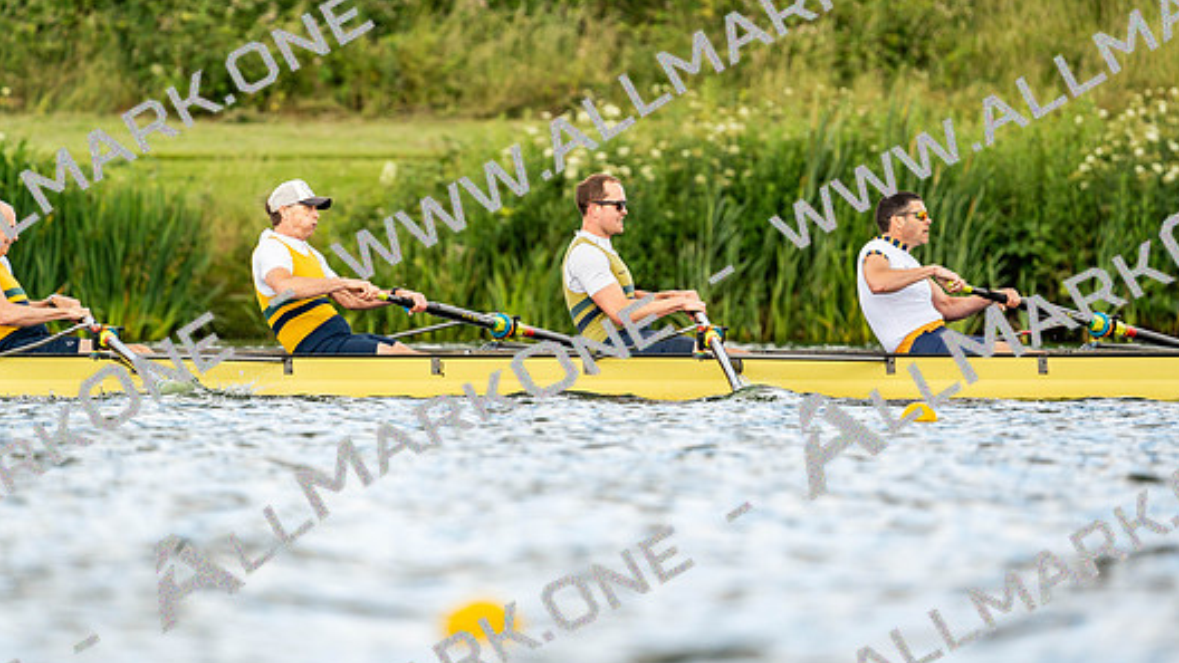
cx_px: 607
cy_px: 287
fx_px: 18007
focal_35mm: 576
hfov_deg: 3.8
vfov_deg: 2.1
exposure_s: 1/2000
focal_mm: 500
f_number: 6.3
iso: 800
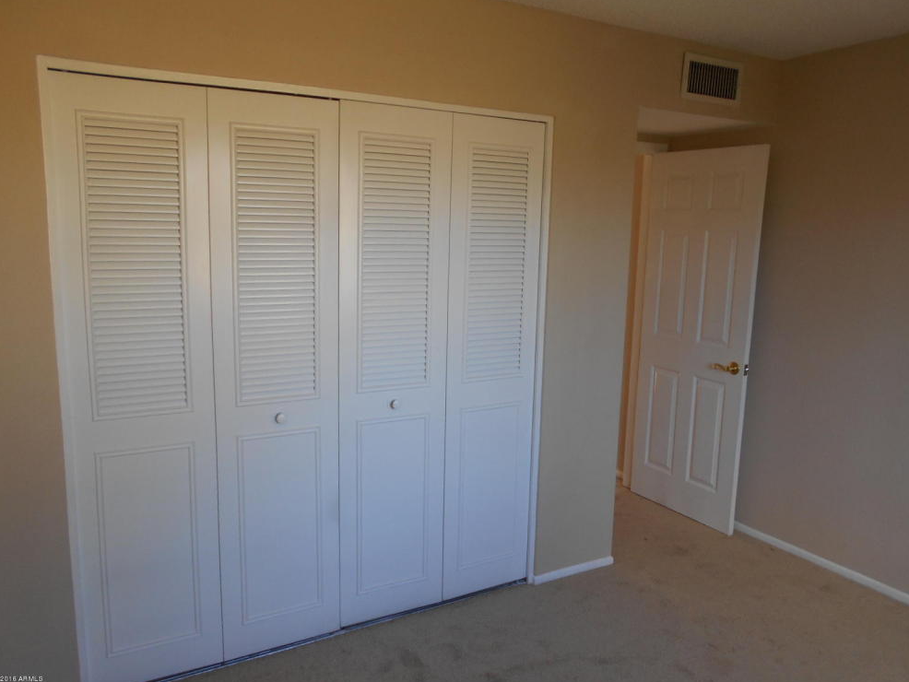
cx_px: 468
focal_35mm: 27
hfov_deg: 65.3
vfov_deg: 51.4
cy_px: 348
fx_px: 709
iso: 80
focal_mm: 4.6
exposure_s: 1/80
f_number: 3.2
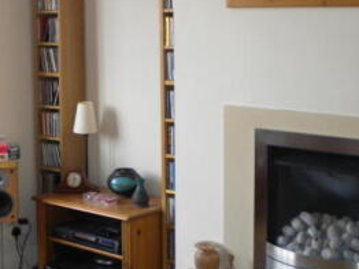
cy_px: 115
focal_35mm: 78
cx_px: 60
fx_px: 808
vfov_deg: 18.9
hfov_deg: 24.5
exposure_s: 1/62
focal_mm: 6.3
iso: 209
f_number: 3.1
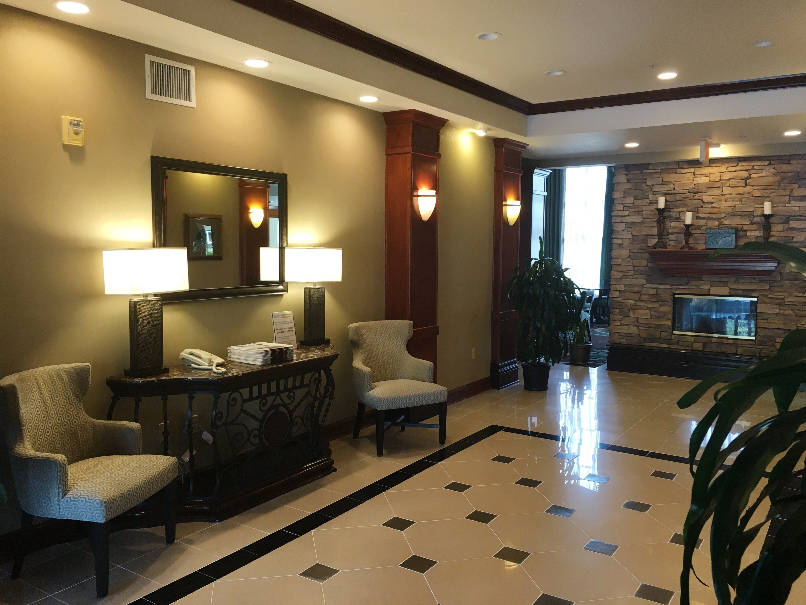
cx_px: 403
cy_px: 302
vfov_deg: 48.2
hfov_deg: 61.7
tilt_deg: -3.6
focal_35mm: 29
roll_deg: -0.4
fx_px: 675
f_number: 2.2
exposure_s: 1/30
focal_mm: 4.15
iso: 50
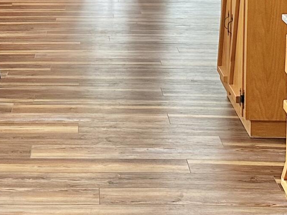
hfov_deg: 18.3
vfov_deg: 13.4
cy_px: -55
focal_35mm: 107
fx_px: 887
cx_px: 82
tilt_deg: -6.7
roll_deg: +0.0
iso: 200
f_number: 1.78
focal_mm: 6.86
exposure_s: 1/120
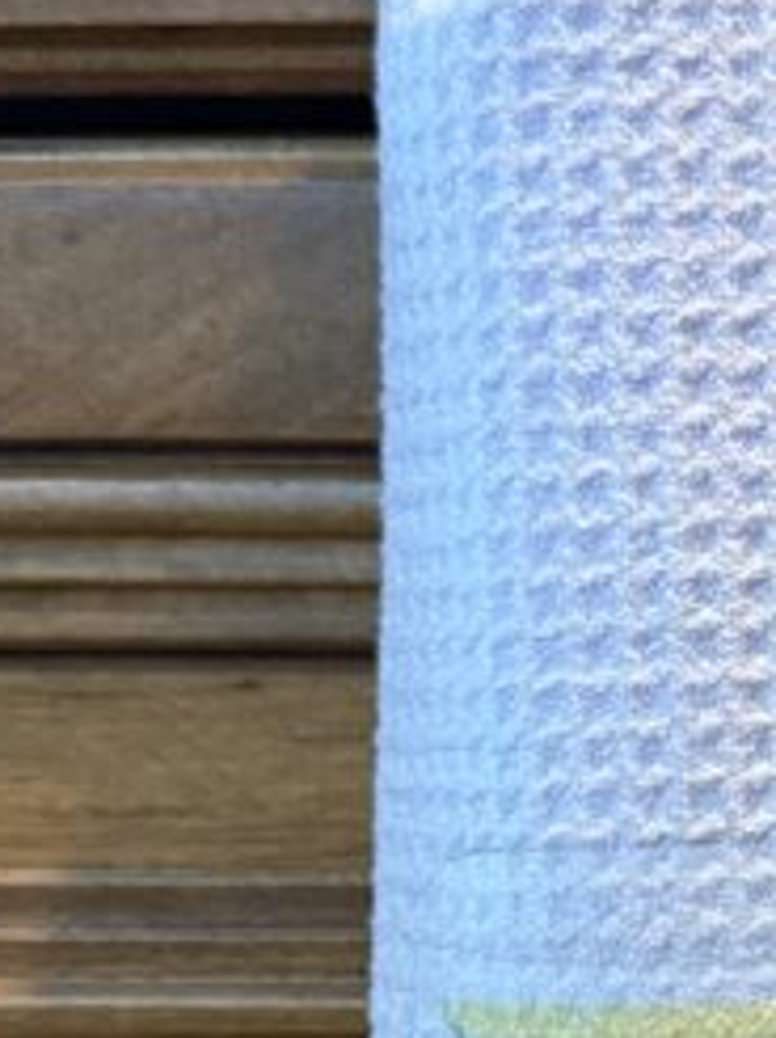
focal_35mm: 100
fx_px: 2994
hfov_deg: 13.7
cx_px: 1223
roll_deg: +0.2
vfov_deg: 19.1
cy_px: 1055
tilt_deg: -3.8
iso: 400
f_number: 1.78
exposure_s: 1/60
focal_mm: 6.76
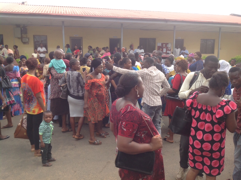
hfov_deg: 52.7
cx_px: 120
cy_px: 90
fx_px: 243
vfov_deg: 40.6
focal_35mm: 35
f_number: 2.4
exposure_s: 1/540
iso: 50
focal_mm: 4.28
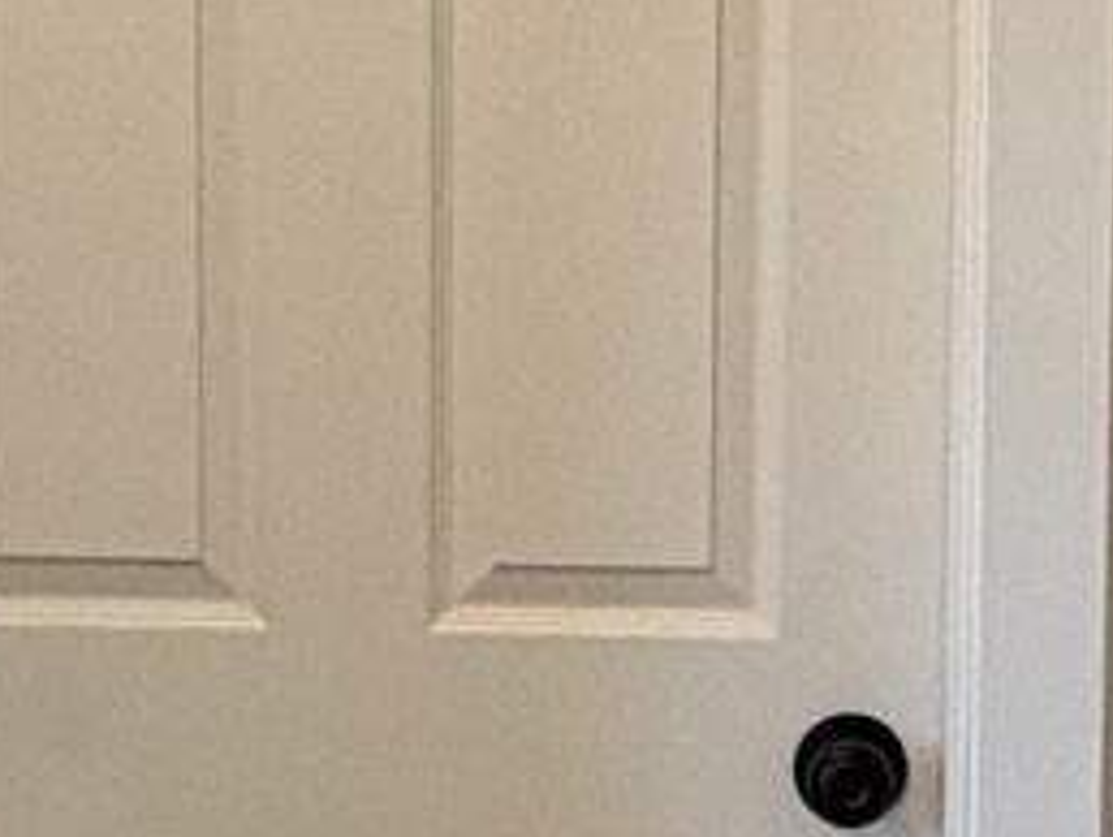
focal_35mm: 111
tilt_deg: -7.3
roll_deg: -0.5
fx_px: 3572
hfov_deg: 17.6
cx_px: 768
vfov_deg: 13.4
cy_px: 466
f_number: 2.2
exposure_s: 1/120
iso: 200
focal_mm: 2.22
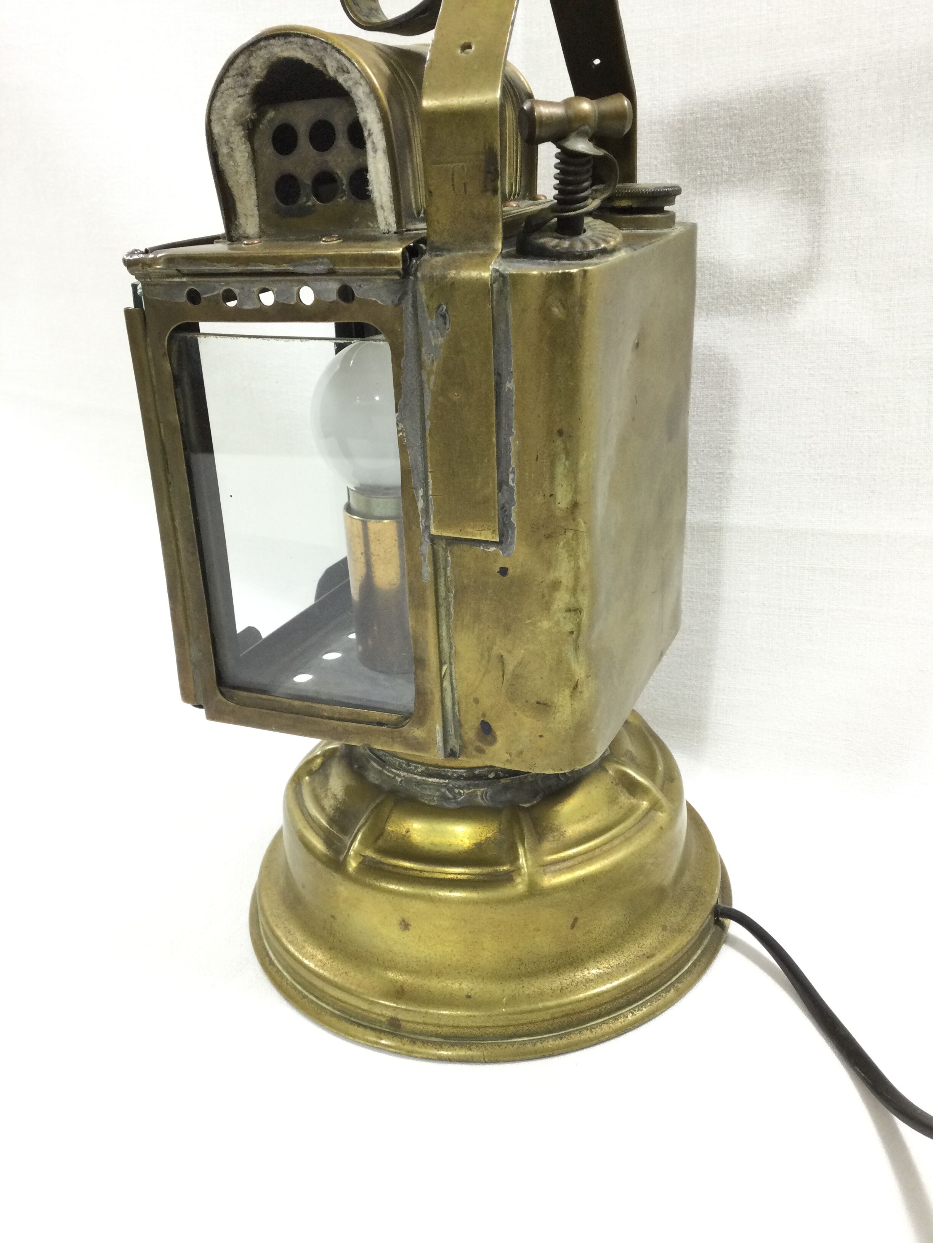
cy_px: 622
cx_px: 466
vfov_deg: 58.4
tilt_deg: -19.0
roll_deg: +1.8
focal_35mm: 31
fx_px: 1114
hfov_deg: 45.4
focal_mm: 3.3
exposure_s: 1/33
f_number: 2.4
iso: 40
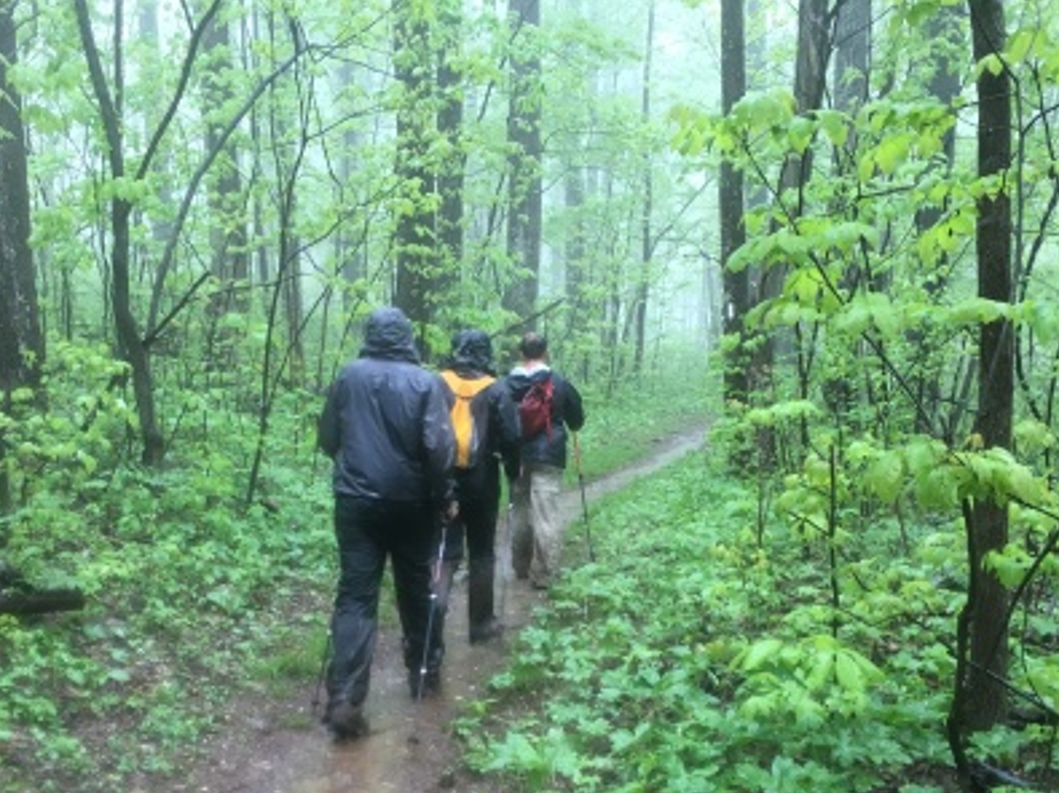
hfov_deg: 40.4
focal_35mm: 47
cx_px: 477
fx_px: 1437
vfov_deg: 30.4
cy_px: 579
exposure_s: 1/30
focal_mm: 4.15
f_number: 2.2
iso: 64
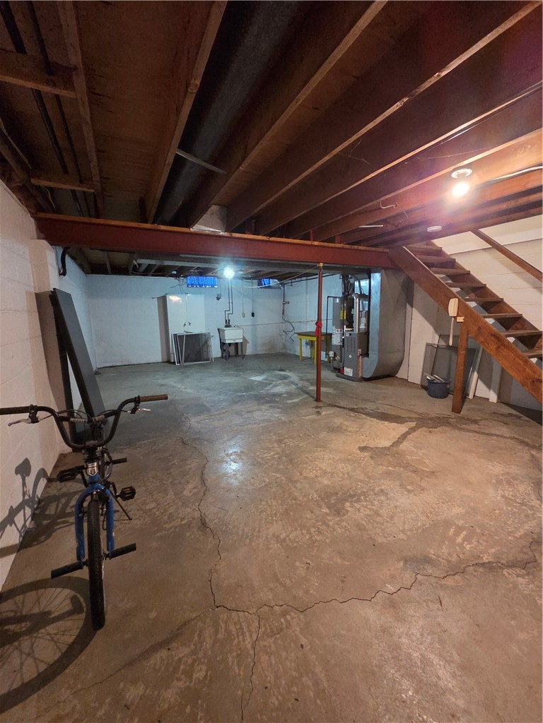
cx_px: 272
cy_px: 362
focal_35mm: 13
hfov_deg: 89.9
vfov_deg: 106.2
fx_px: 272
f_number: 2.2
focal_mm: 2.2
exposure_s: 1/40
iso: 1250
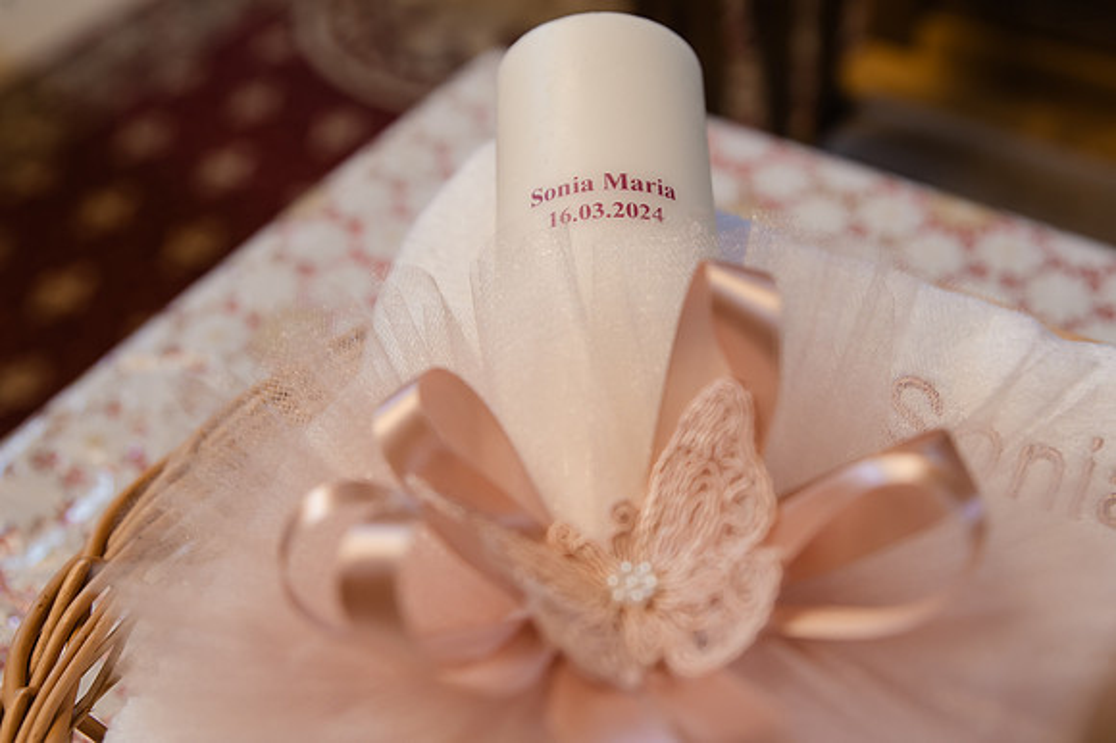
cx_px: 610
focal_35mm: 50
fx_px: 1542
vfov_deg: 27.0
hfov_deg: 39.8
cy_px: 284
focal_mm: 40
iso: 640
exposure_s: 1/125
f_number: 3.5
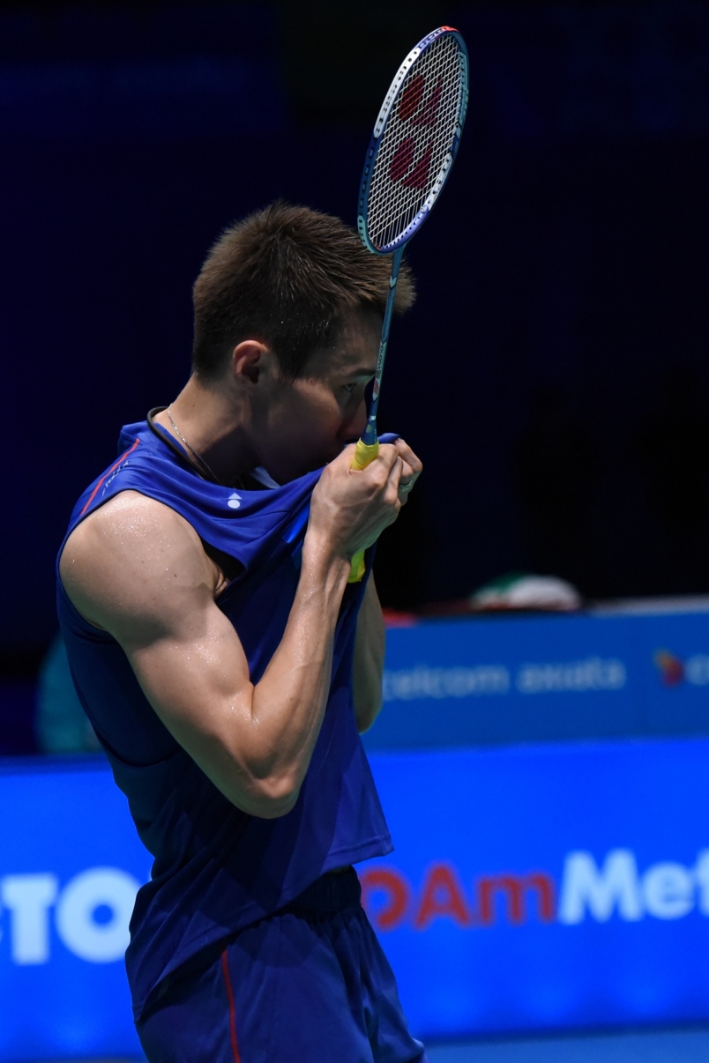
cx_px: 354
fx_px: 3102
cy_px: 532
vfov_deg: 19.5
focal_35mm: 105
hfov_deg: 13.0
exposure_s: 1/800
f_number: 3.2
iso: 5000
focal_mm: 105
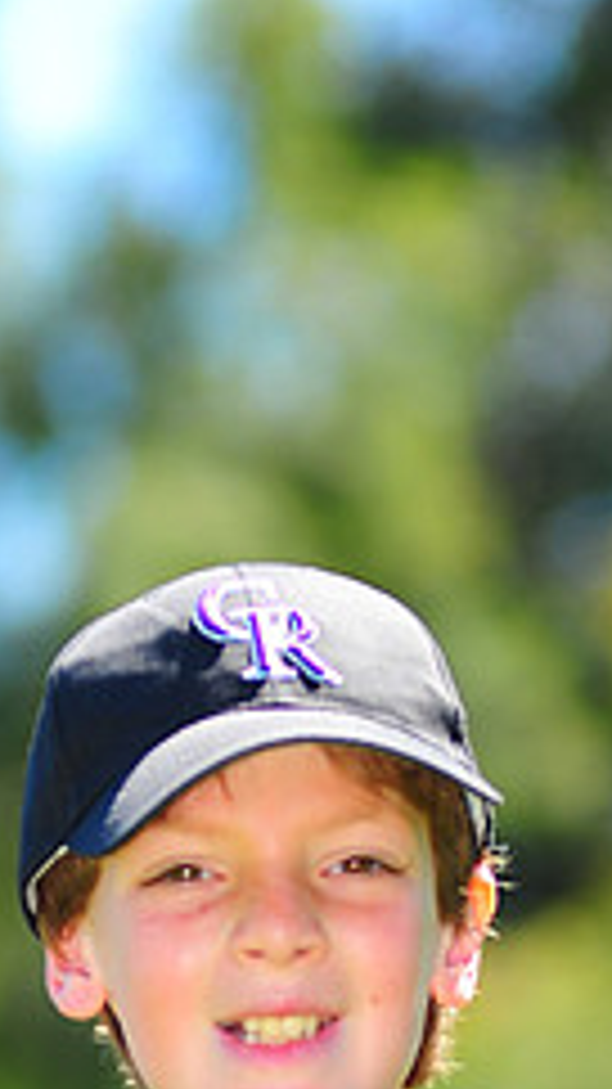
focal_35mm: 452
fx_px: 13049
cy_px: 1282
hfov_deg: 2.7
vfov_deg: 4.8
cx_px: 207
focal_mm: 180
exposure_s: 1/400
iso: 200
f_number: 5
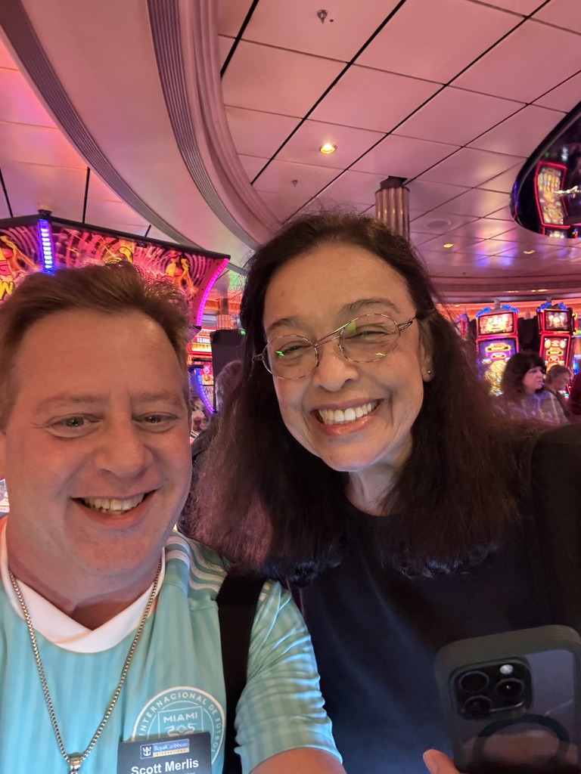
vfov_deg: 73.9
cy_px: 387
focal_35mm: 23
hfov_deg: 58.9
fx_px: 515
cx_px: 290
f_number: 1.9
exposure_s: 1/30
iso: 500
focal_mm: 2.69
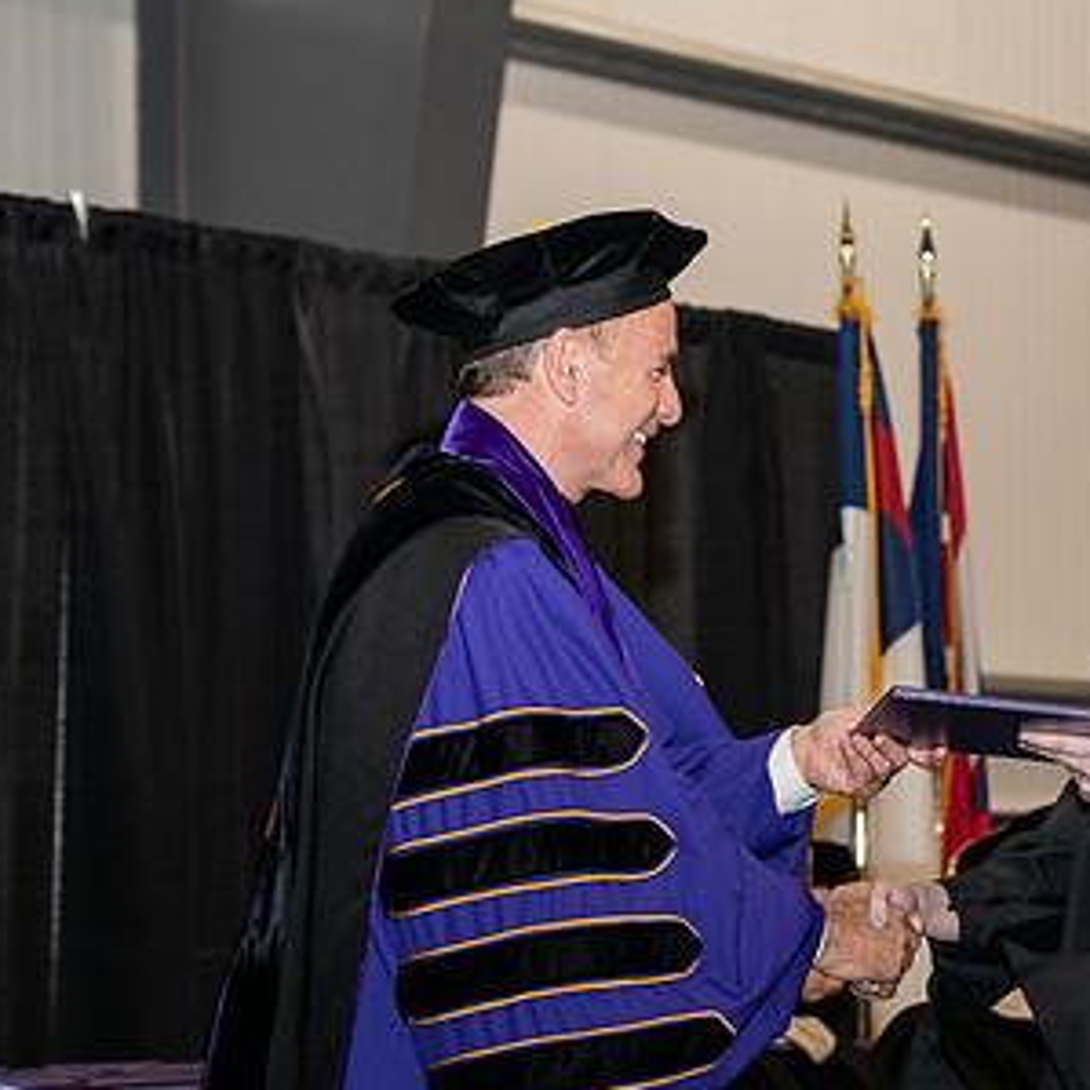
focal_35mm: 140
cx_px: 1006
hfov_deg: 12.4
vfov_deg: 12.5
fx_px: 4987
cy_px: 691
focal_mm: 85
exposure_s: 1/200
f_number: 5.6
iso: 1600
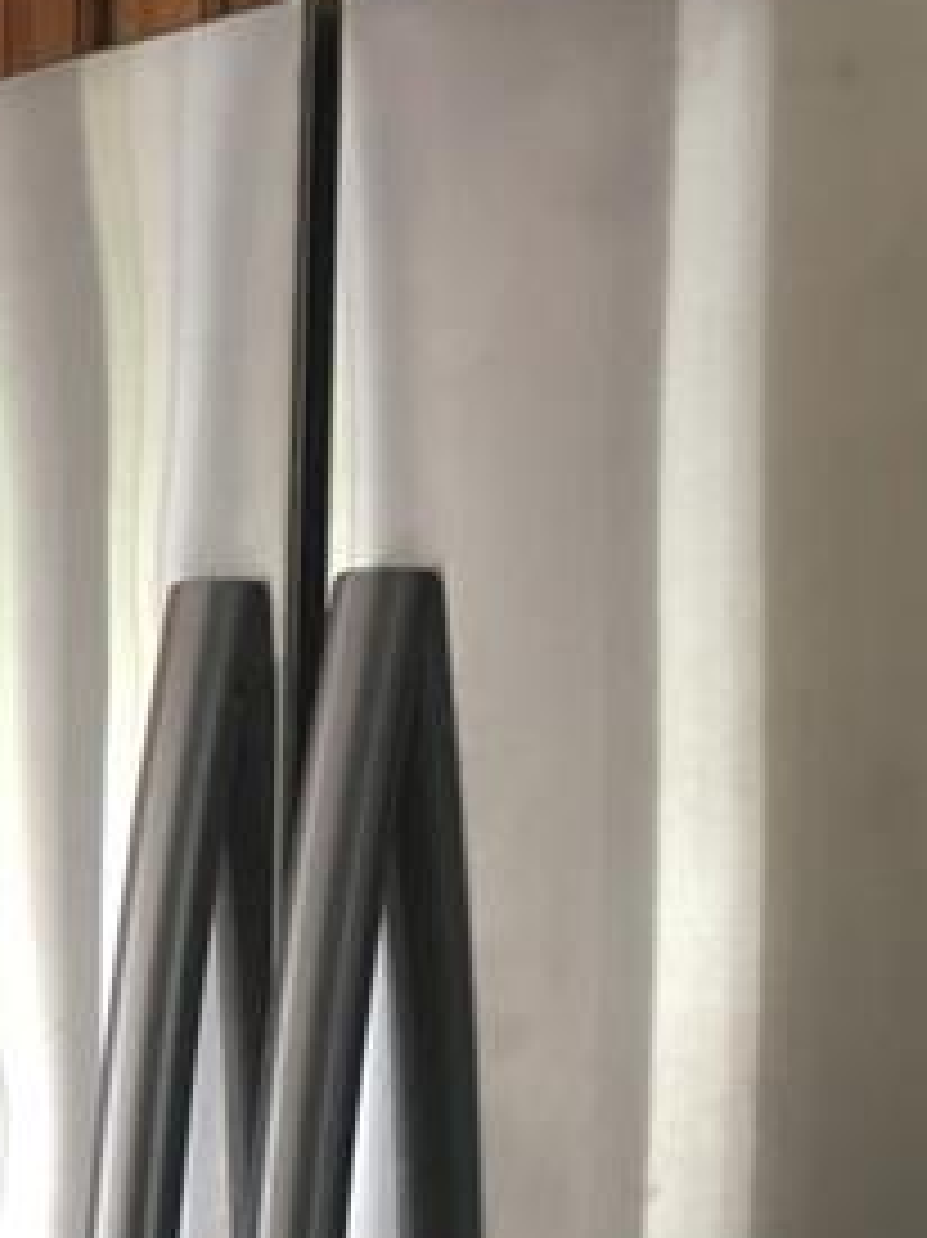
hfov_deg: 17.1
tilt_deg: -3.8
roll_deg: +0.2
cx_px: -288
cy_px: 1085
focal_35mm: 81
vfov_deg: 23.6
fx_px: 2894
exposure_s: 1/33
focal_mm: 4.15
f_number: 2.2
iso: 100
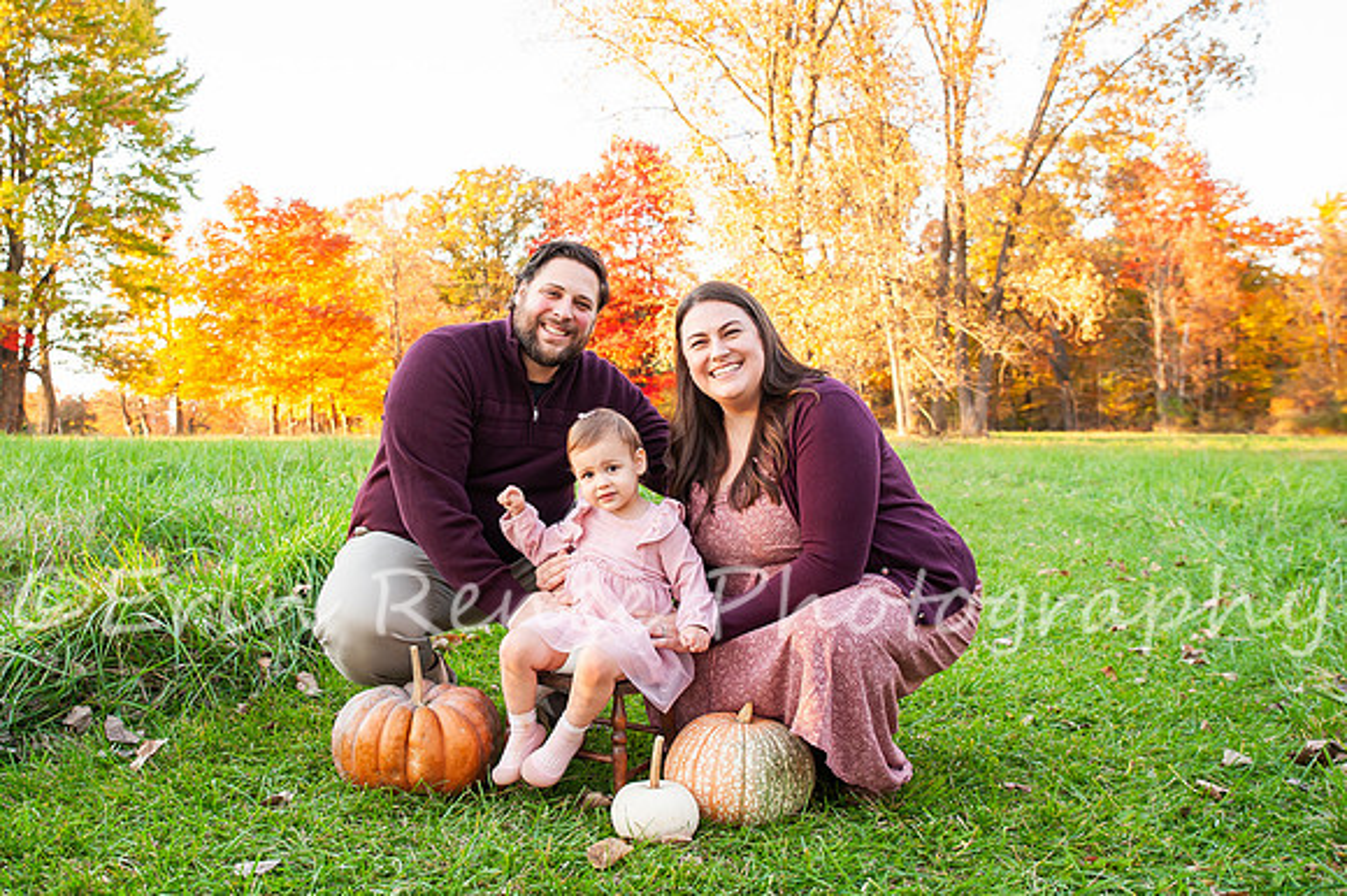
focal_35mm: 37
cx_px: 579
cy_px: 404
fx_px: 1394
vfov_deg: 35.6
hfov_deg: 51.4
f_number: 4.5
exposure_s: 1/160
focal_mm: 30
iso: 400
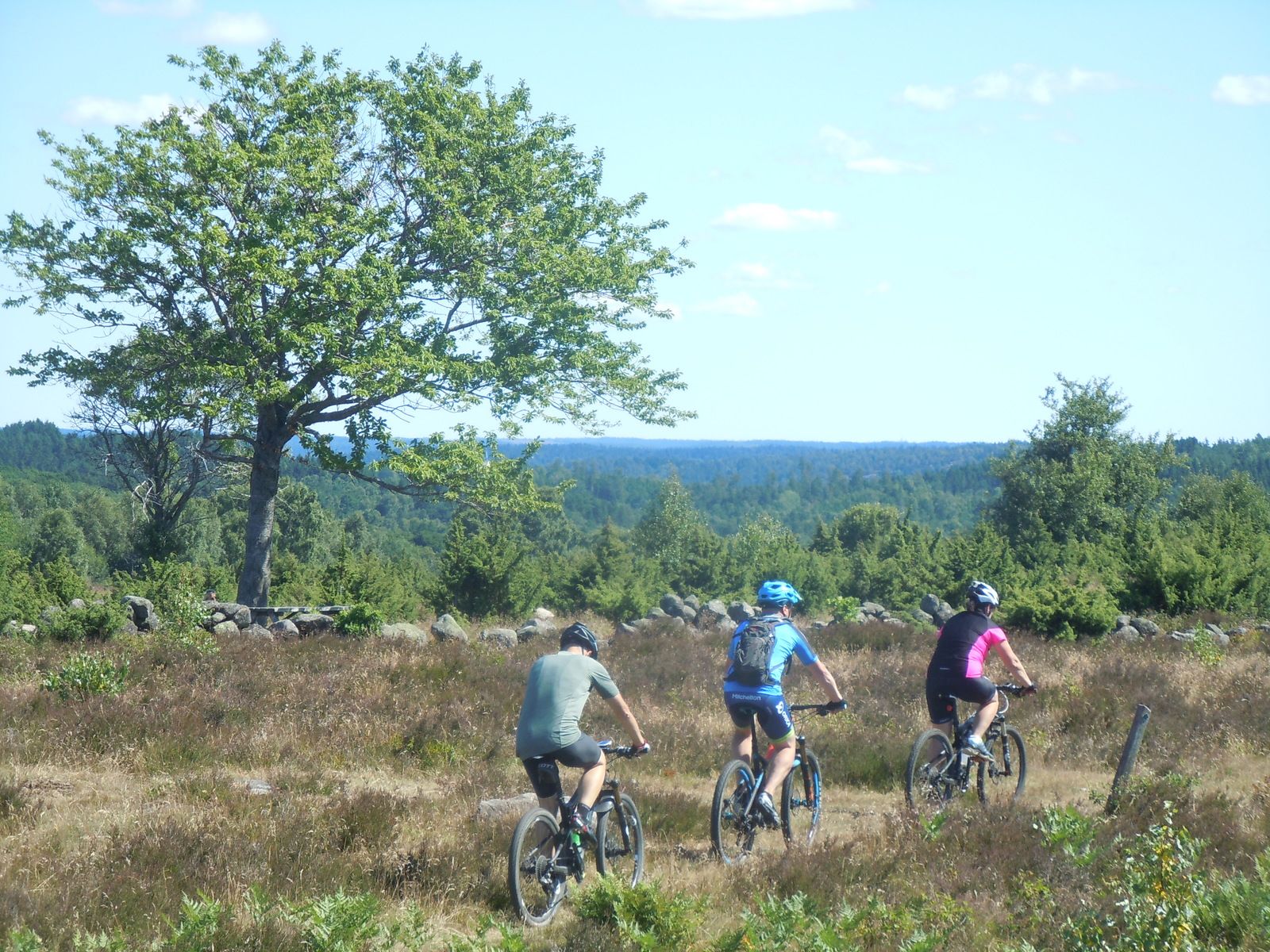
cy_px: 476
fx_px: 4880
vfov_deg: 11.1
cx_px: 635
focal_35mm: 133
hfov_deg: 14.8
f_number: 4.6
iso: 100
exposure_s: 1/250
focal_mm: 24
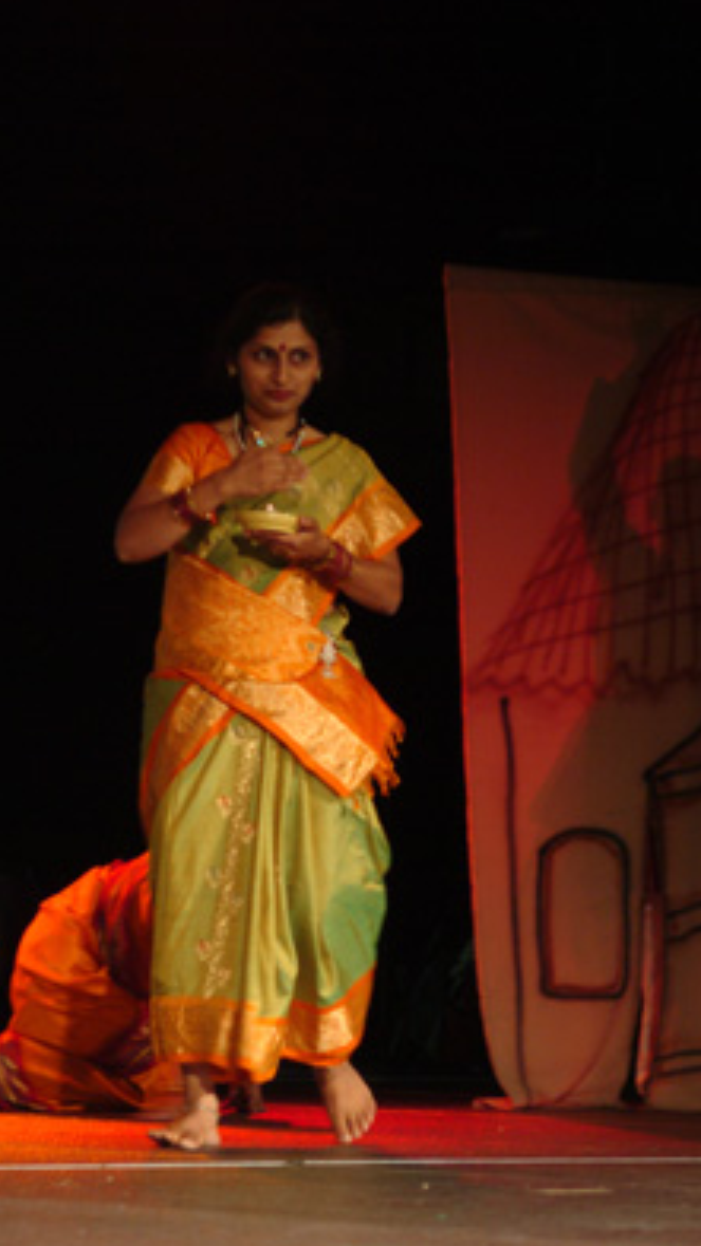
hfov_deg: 9.2
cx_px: 289
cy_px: 626
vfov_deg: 16.3
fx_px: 4356
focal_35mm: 132
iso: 400
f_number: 2.8
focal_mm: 55
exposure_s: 1/30
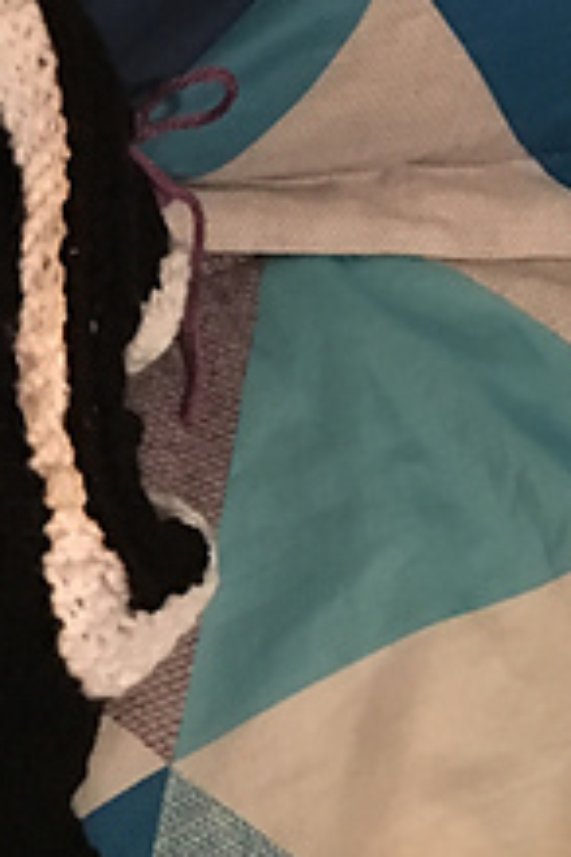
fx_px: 2094
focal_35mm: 88
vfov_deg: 23.1
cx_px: -184
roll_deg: -2.9
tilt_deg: -42.8
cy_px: 450
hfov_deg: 14.8
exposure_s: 1/15
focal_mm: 4.15
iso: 320
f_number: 2.2
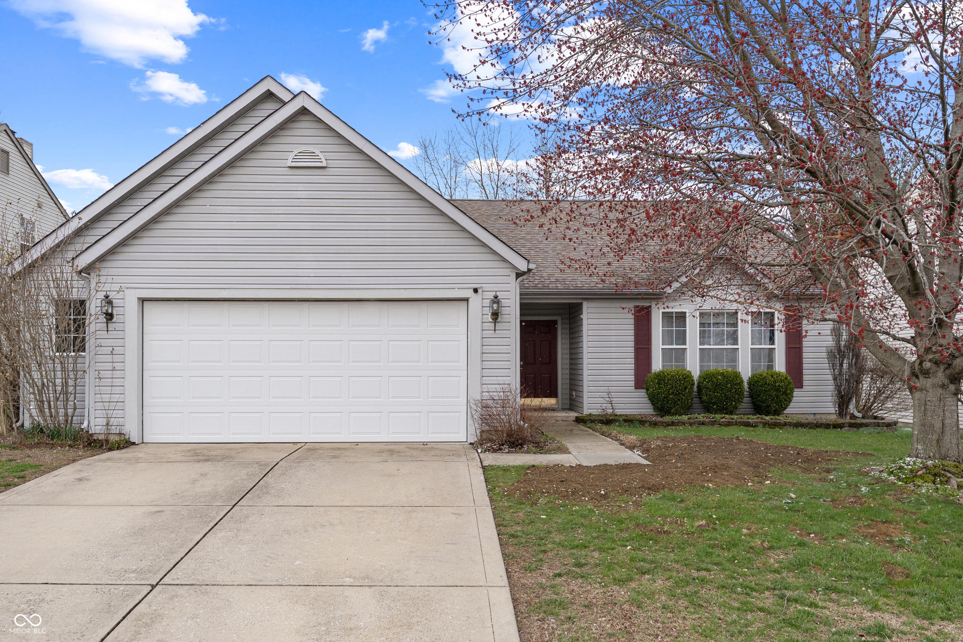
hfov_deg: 65.5
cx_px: 482
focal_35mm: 28
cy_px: 321
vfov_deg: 46.4
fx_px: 749
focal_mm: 19.1
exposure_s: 1/2000
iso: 200
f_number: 3.5
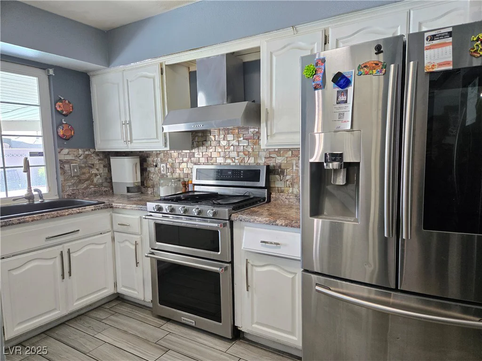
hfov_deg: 73.9
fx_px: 320
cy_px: 180
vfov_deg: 58.9
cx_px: 241
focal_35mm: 23
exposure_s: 1/120
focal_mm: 5.4
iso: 320
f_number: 1.8
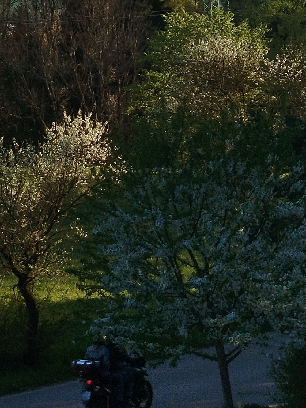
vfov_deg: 27.6
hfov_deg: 23.3
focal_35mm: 63
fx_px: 743
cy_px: -62
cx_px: 152
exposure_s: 1/332
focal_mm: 5.31
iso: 50
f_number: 1.7
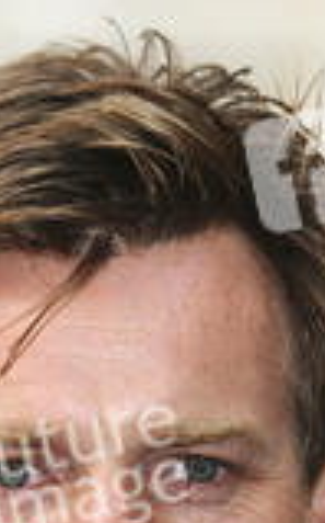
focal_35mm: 674
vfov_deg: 3.1
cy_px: 648
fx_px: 9582
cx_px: 117
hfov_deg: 1.9
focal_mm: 175
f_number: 5.6
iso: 320
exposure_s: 1/160
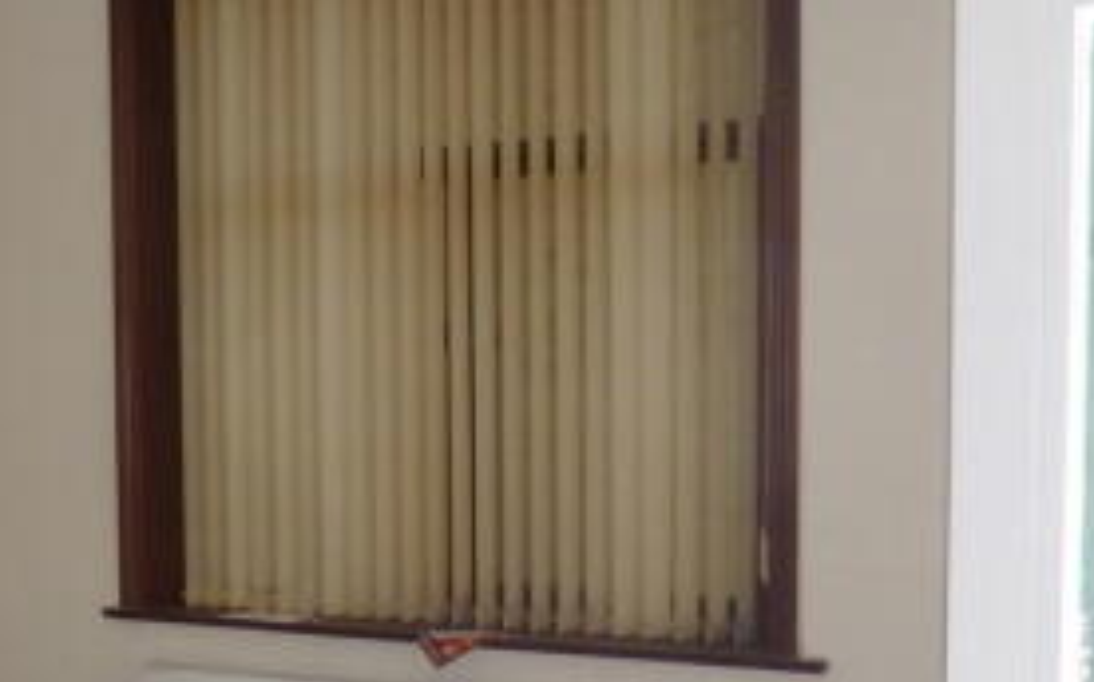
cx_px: 295
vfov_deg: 22.9
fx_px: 1668
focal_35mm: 56
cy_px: 506
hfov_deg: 35.6
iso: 200
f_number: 3.1
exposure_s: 1/20
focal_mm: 4.5
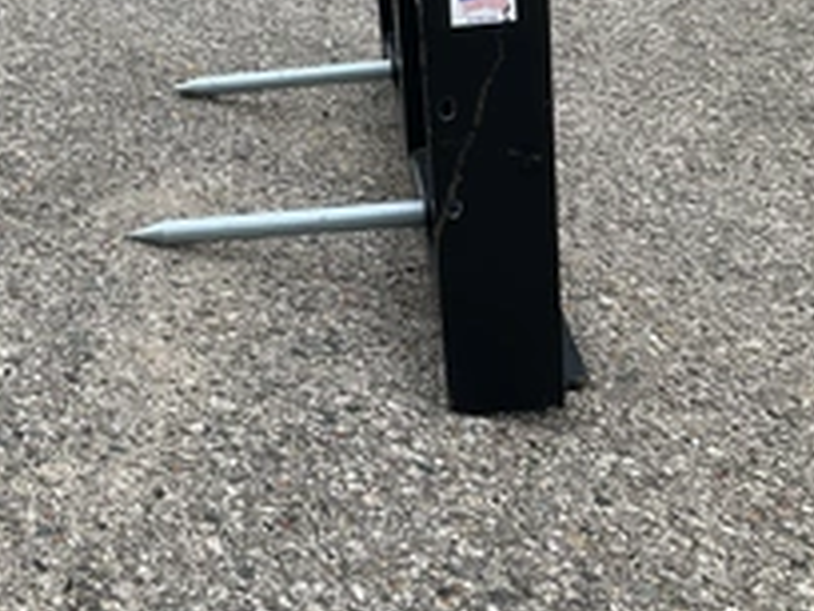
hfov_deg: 32.3
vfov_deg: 25.2
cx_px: 100
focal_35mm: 57
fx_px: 1340
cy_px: 120
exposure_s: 1/869
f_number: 1.8
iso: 25
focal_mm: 3
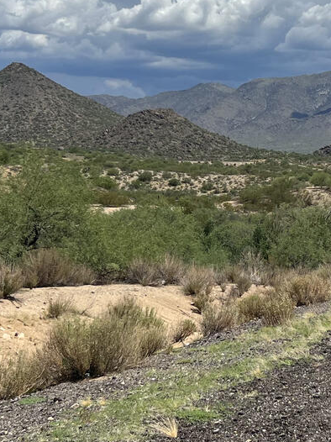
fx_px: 1136
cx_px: 261
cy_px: 200
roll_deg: -1.1
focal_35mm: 89
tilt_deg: -2.4
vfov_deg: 22.0
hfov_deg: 16.5
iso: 50
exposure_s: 1/9434
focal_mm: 5.7
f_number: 1.5
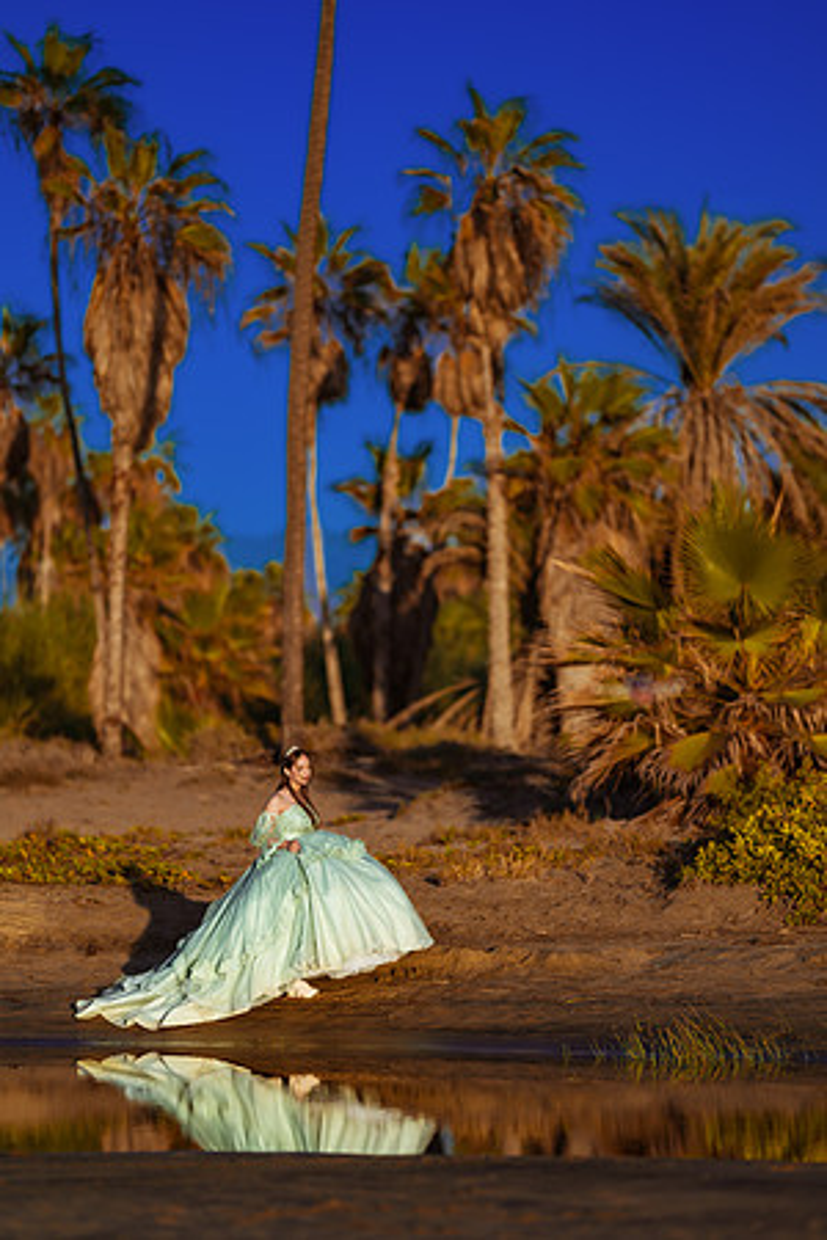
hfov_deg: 10.2
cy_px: 620
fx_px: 4652
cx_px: 414
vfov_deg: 15.2
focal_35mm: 135
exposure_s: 1/1600
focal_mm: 135
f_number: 1.8
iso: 50
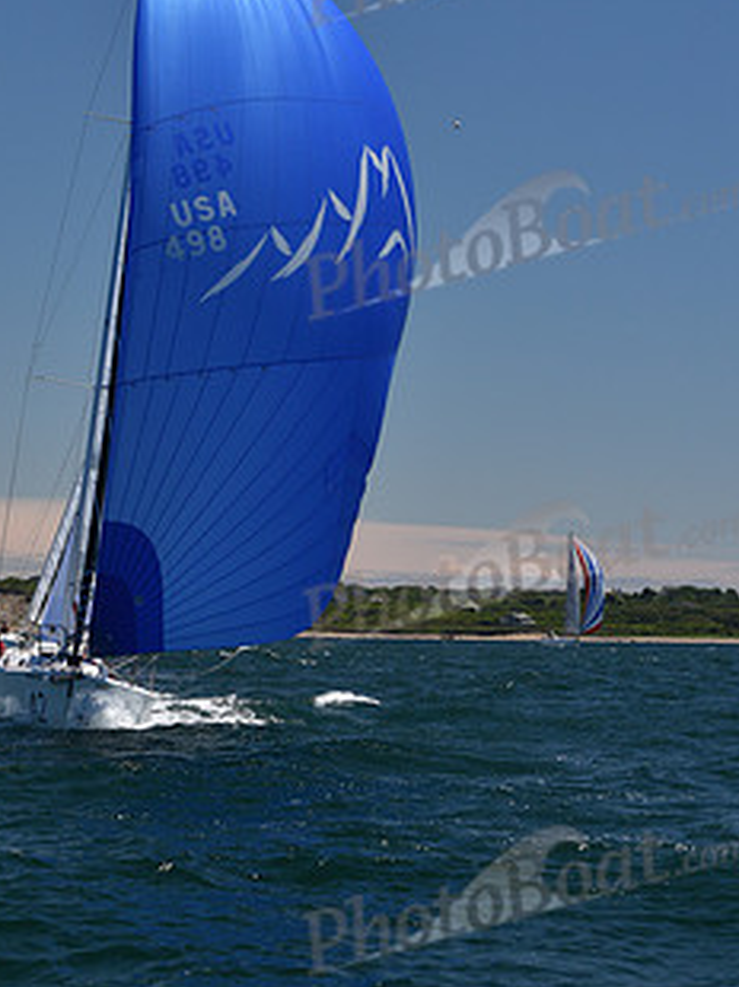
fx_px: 3591
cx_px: 139
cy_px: 449
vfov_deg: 15.7
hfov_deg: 11.7
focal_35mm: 126
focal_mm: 70
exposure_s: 1/800
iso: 250
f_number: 6.3
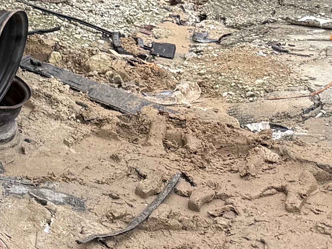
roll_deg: +4.0
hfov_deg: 13.4
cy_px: -35
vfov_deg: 12.6
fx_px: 1103
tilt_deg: -15.1
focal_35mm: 115
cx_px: -428
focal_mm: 6.76
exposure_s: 1/140
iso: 64
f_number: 1.78
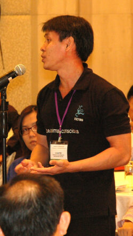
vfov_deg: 19.3
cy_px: 119
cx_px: 55
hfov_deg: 10.9
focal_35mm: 111
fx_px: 696
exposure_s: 1/30
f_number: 4.5
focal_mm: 70
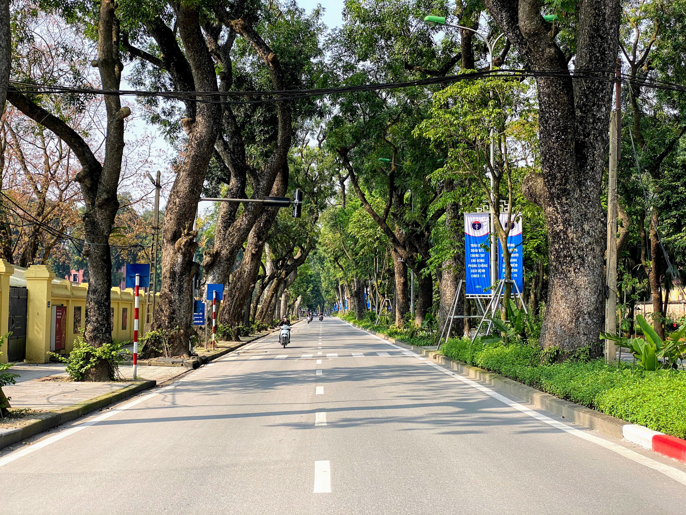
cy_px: 258
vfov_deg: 28.0
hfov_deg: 36.8
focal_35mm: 52
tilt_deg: +3.6
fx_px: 1031
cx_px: 343
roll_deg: -0.8
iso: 20
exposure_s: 1/786
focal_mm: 6
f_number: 2
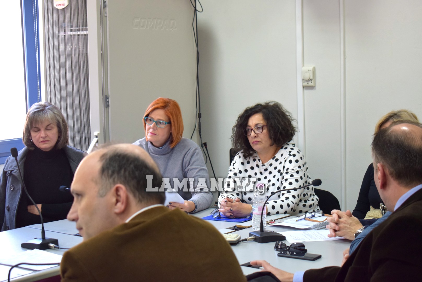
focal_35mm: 69
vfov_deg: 19.8
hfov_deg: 29.2
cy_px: 141
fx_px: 809
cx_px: 211
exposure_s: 1/60
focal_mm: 46
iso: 900
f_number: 5.3
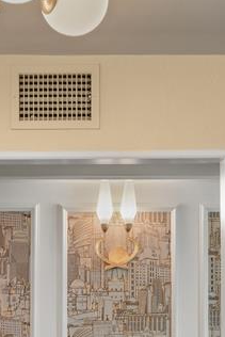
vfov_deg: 23.3
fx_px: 796
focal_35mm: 85
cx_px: 66
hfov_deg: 16.0
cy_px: 305
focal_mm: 35
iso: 320
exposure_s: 1
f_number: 8
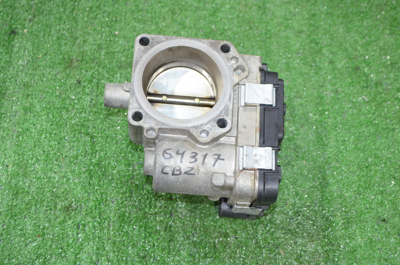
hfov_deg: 35.1
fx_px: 632
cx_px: 200
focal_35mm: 57
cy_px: 132
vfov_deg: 23.7
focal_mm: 38
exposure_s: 1/60
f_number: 5
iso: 2000
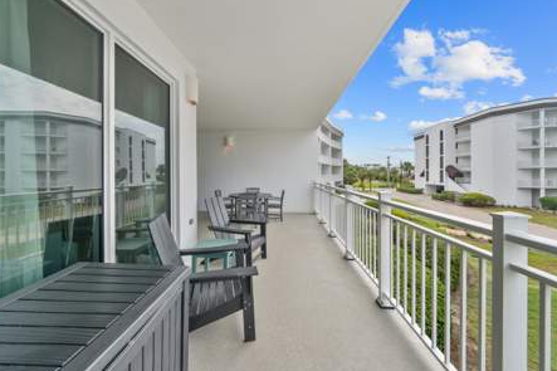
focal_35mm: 13
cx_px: 267
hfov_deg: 108.3
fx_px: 201
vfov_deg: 85.3
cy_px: 177
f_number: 7.1
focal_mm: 12
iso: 40
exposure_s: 1/30
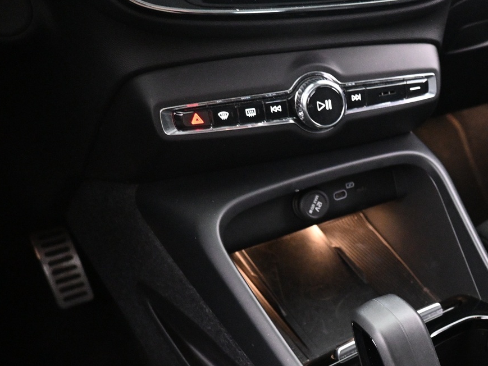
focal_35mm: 43
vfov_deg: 33.1
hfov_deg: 40.5
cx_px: 440
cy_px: 266
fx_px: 606
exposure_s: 1/15
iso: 4000
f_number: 3.5
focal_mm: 16
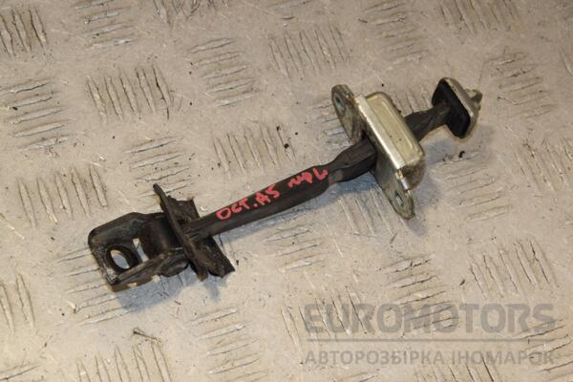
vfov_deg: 14.7
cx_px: 286
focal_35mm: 93
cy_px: 191
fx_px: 1480
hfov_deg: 21.9
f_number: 10
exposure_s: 1/200
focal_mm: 62
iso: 800
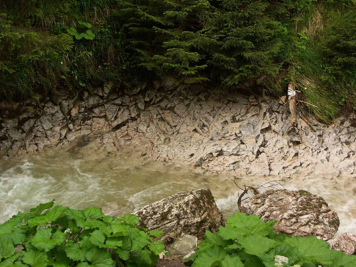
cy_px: 134
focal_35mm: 63
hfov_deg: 30.7
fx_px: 648
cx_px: 178
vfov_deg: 23.3
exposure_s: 1/100
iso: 80
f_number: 3.5
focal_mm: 16.24
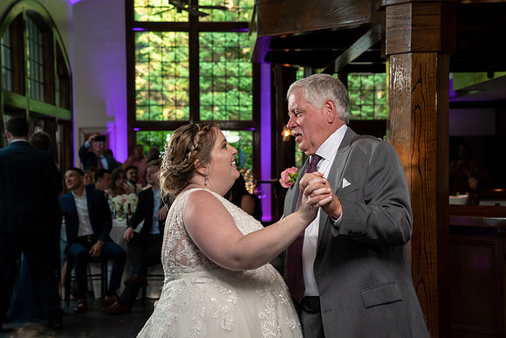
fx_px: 924
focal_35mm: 66
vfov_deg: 20.7
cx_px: 249
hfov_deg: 30.6
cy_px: 169
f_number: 5.6
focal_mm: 64
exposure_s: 1/200
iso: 2000
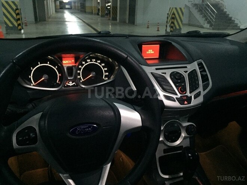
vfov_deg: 48.2
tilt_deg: -21.8
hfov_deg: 61.7
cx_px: 124
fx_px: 207
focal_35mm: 29
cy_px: 92
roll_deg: -2.6
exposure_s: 1/17
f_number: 2.2
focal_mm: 4.15
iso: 400
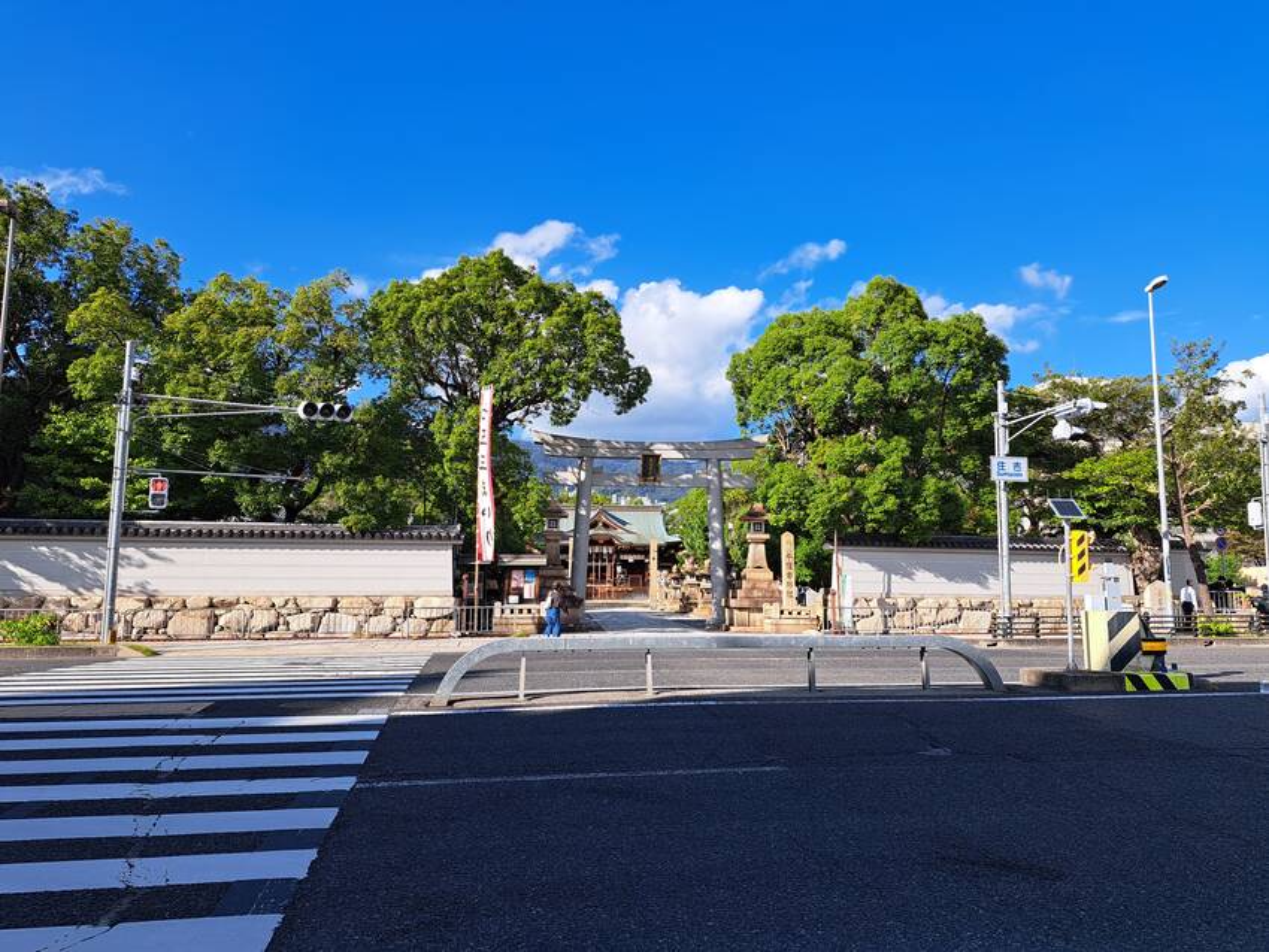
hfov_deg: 71.6
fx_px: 880
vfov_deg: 56.8
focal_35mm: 24
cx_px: 634
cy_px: 476
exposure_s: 1/740
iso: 50
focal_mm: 5.23
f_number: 1.8
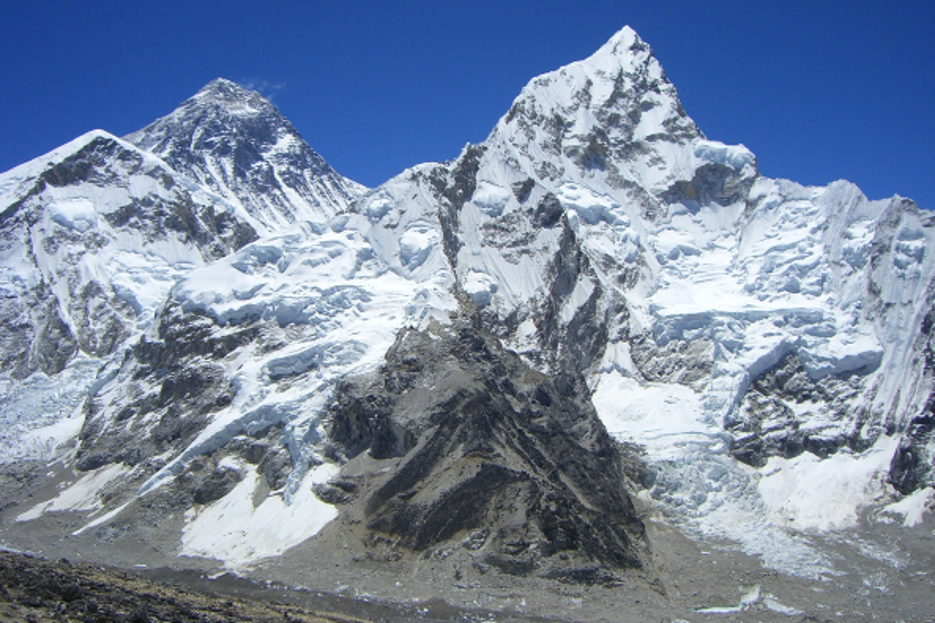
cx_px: 465
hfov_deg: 48.5
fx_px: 1039
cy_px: 308
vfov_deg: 33.4
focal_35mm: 40
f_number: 4.3
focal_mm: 6.2
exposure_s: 1/2000
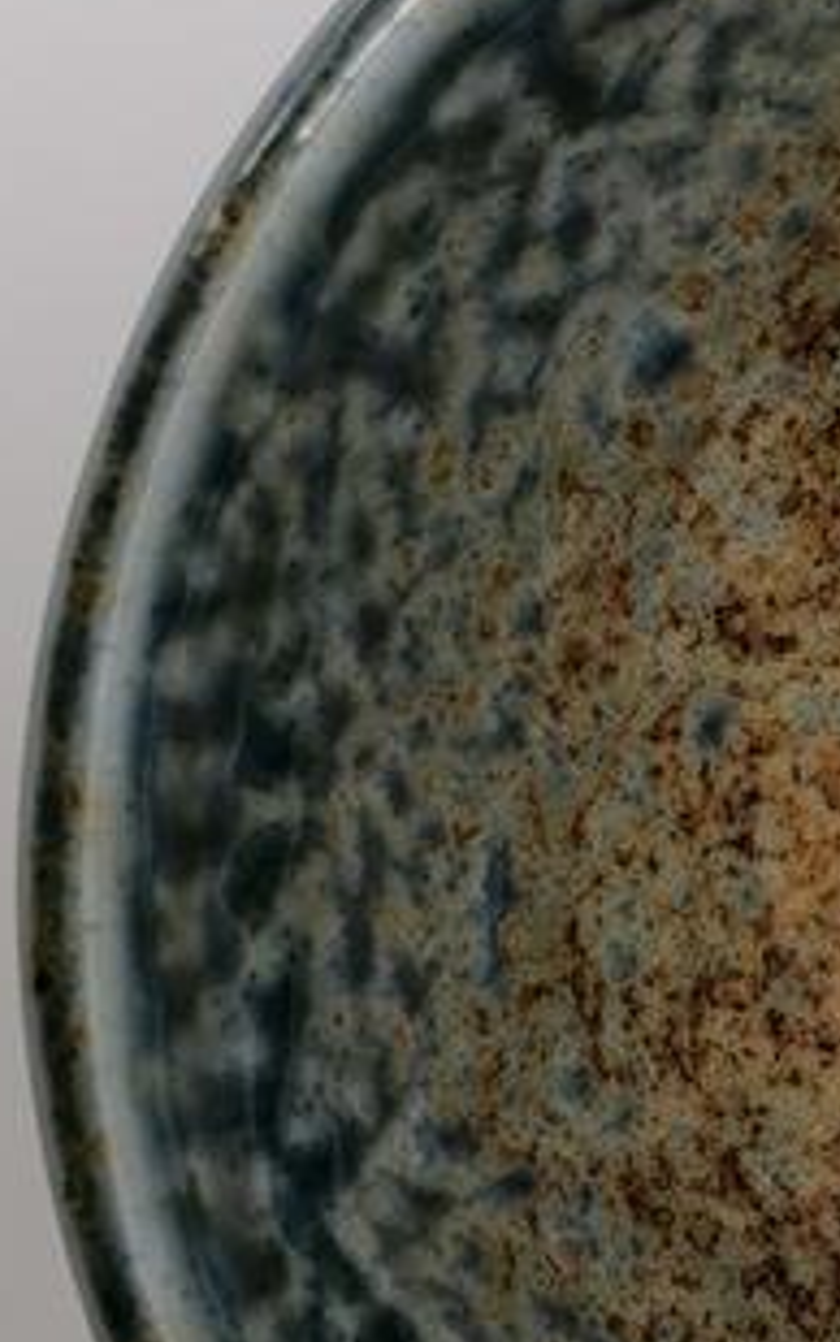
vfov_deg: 24.9
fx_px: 3037
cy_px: 779
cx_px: 1301
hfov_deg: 14.6
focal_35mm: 83
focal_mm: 4.75
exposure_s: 1/100
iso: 80
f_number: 1.8
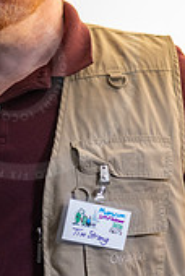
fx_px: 1013
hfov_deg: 10.4
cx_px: 28
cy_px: 110
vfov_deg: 15.5
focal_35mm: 132
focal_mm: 50
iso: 1000
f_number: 1.6
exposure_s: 1/250
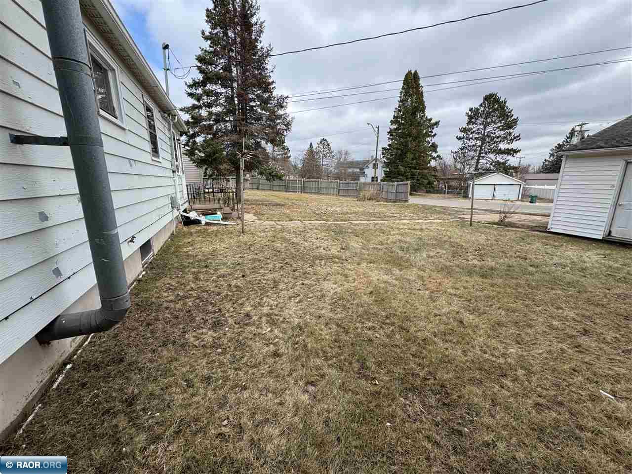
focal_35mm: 14
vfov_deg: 85.7
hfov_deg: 102.1
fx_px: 256
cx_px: 316
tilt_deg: -13.3
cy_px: 237
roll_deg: +1.0
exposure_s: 1/749
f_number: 2.2
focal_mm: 2.22
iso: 40
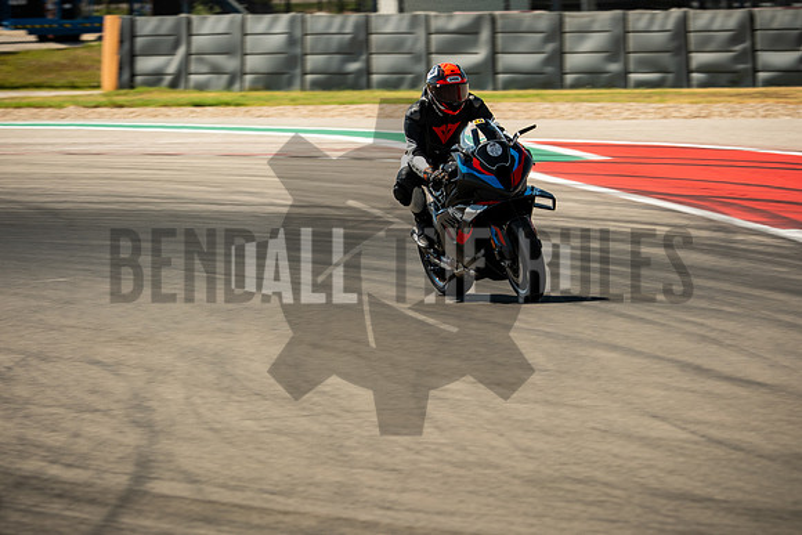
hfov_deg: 4.9
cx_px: 401
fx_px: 9358
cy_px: 268
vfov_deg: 3.3
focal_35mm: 420
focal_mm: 280
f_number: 7.1
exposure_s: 1/250
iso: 160
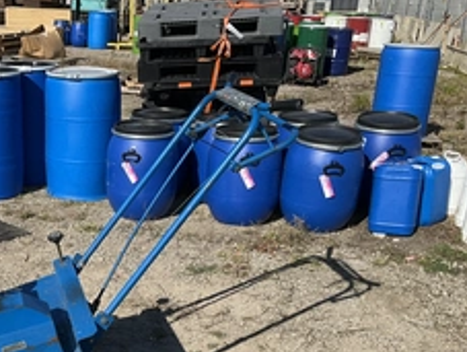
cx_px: 97
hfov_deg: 36.2
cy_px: 284
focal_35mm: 51
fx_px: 689
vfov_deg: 28.0
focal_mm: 3
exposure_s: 1/1984
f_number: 1.8
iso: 25
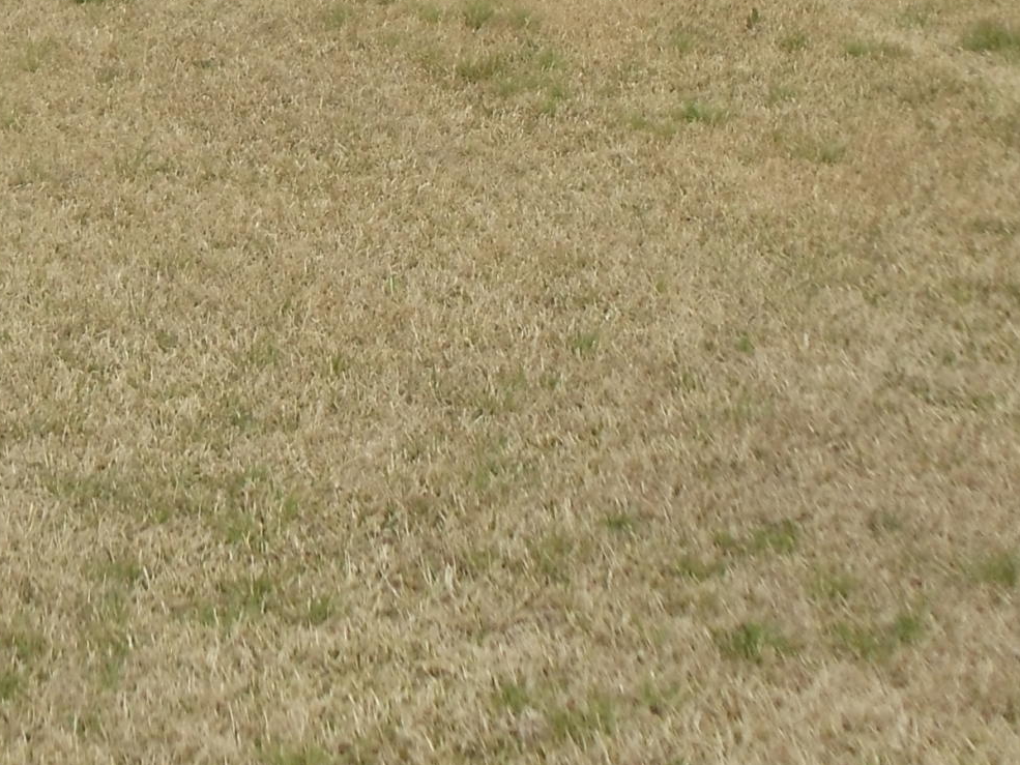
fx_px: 3949
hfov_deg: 14.7
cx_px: 263
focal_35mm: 134
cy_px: -217
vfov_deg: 10.8
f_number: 7.1
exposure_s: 1/160
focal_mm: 6
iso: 80
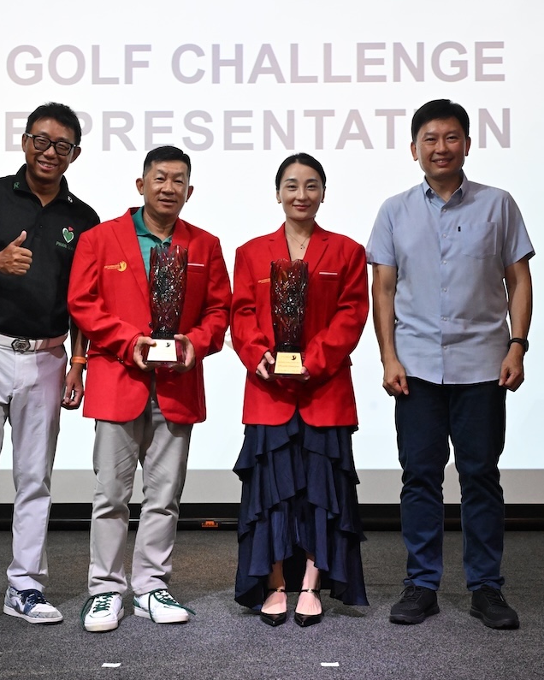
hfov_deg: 29.6
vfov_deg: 36.7
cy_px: 341
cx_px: 206
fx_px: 1026
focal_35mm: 51
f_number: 9
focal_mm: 36
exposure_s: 1/200
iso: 8000
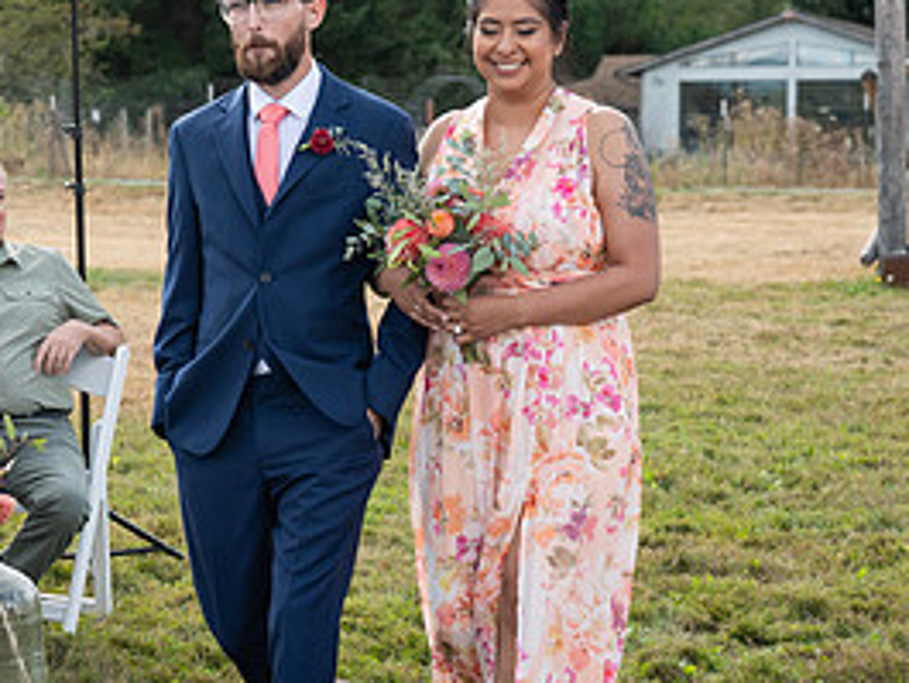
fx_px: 3153
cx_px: 237
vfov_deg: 12.4
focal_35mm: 120
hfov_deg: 16.3
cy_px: 396
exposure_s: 1/800
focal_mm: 57
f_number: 4.5
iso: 400
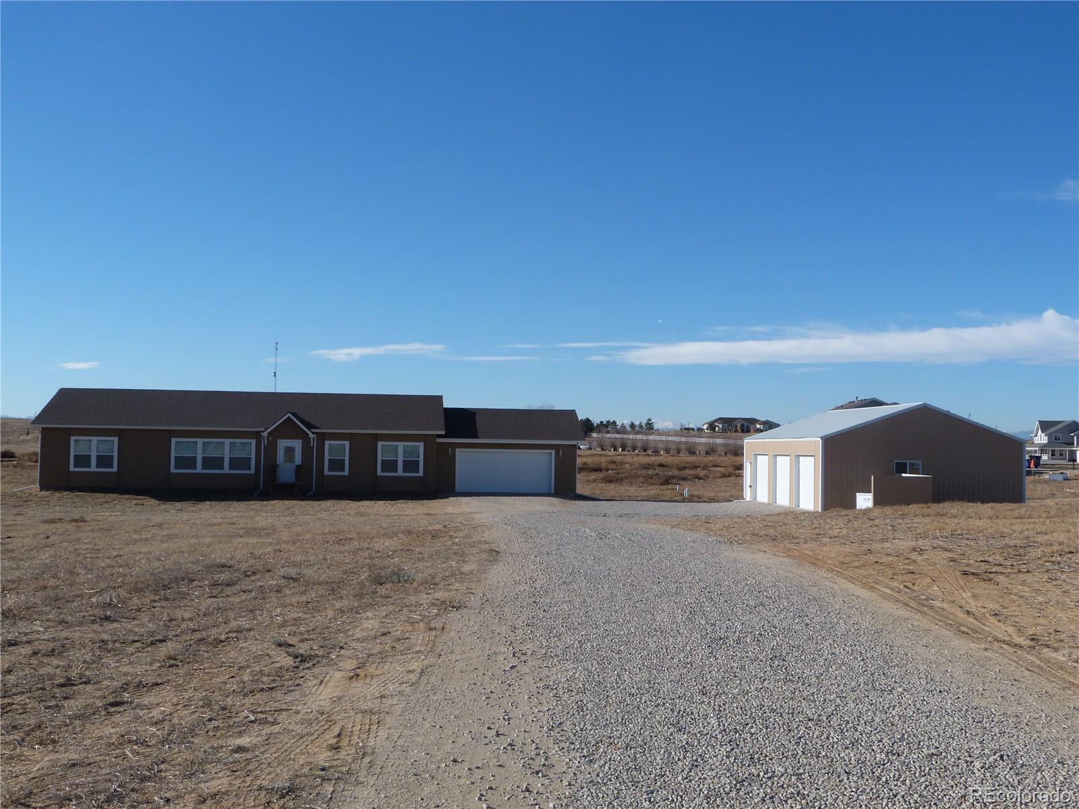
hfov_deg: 50.1
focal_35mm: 37
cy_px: 404
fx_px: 1153
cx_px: 540
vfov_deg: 38.7
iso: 80
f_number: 5.6
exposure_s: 1/400
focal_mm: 6.7
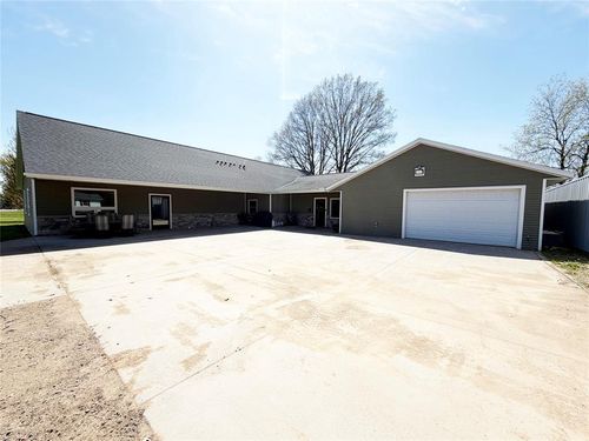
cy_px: 220
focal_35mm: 14
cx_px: 294
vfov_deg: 85.7
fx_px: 238
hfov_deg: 102.1
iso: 20
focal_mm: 2.22
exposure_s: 1/1259
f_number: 2.2
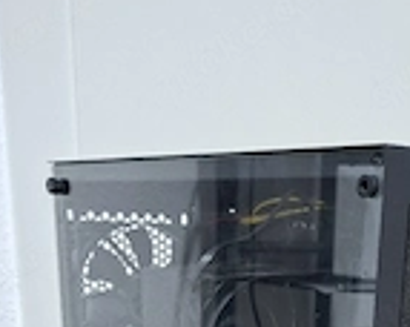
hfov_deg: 29.7
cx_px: 295
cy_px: 522
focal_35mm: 63
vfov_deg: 20.0
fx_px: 763
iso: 400
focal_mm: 5.54
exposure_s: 1/30
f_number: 1.8
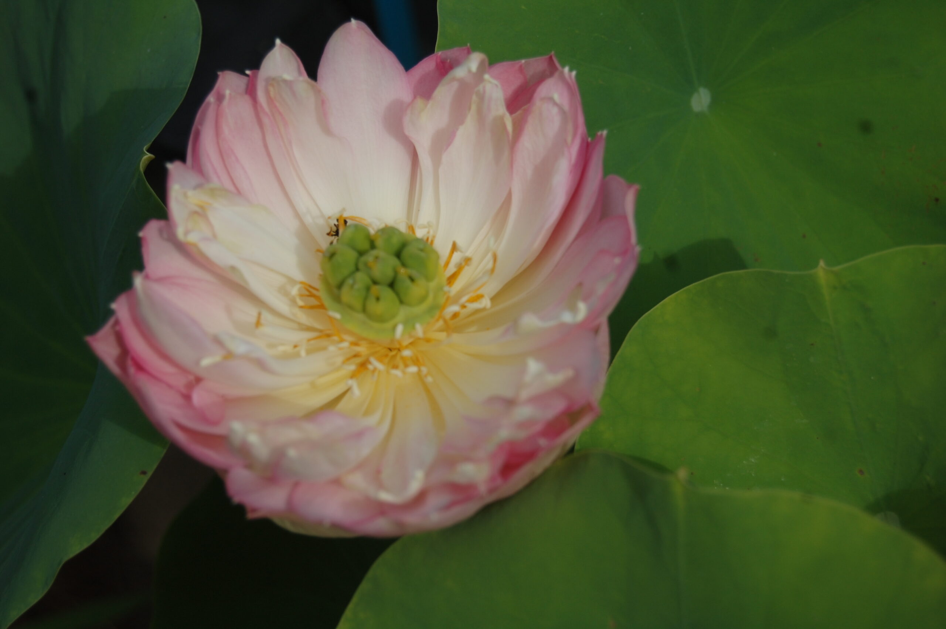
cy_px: 314
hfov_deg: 24.6
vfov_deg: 16.5
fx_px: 2166
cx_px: 473
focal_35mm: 82
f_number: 5.6
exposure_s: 1/1000
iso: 200
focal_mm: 55
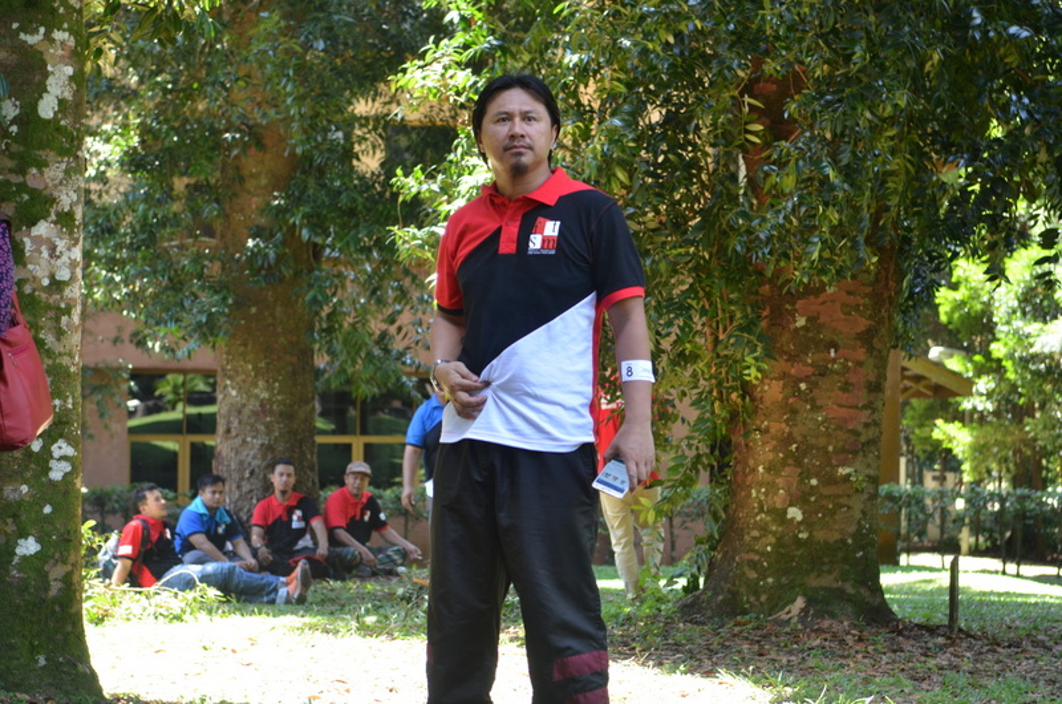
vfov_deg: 16.5
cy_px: 352
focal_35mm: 82
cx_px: 531
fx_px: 2429
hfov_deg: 24.7
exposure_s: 1/125
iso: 500
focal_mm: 55
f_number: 4
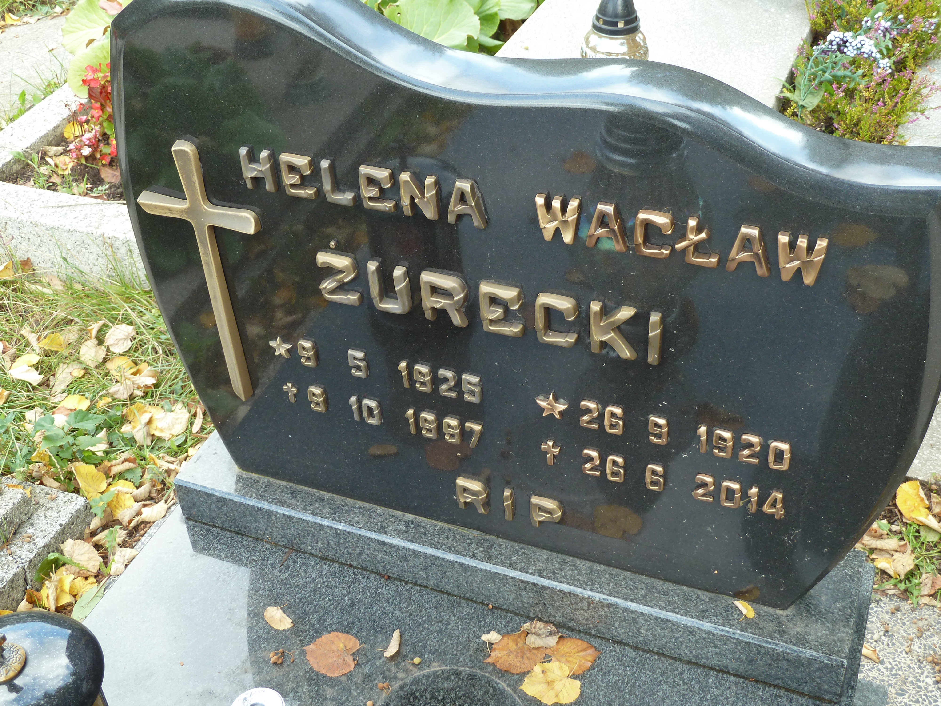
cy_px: 353
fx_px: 1142
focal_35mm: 42
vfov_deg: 34.3
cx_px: 470
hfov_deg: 44.8
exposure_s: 1/40
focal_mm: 6.9
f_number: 3.7
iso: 80
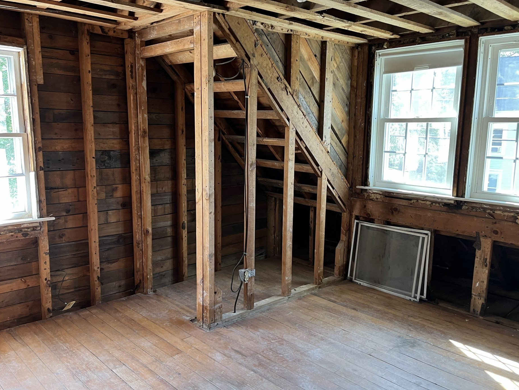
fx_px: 435
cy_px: 199
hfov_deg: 61.6
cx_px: 246
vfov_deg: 48.2
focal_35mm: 29
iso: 125
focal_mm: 5.1
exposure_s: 1/94
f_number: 1.6
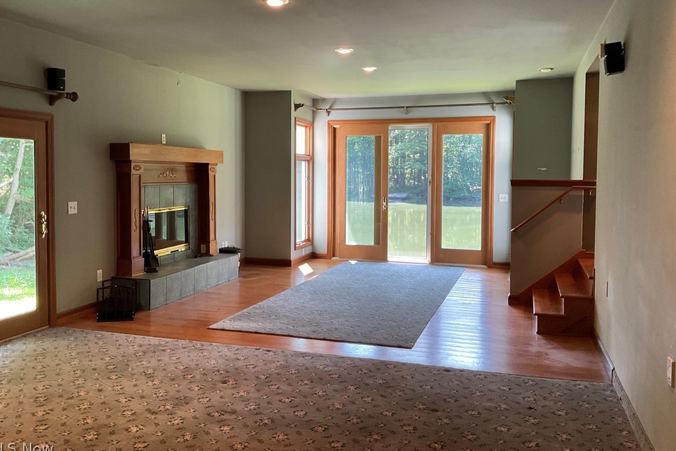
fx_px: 582
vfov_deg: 42.3
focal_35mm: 31
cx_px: 331
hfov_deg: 60.3
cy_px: 199
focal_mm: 3
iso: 64
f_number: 1.8
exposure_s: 1/60
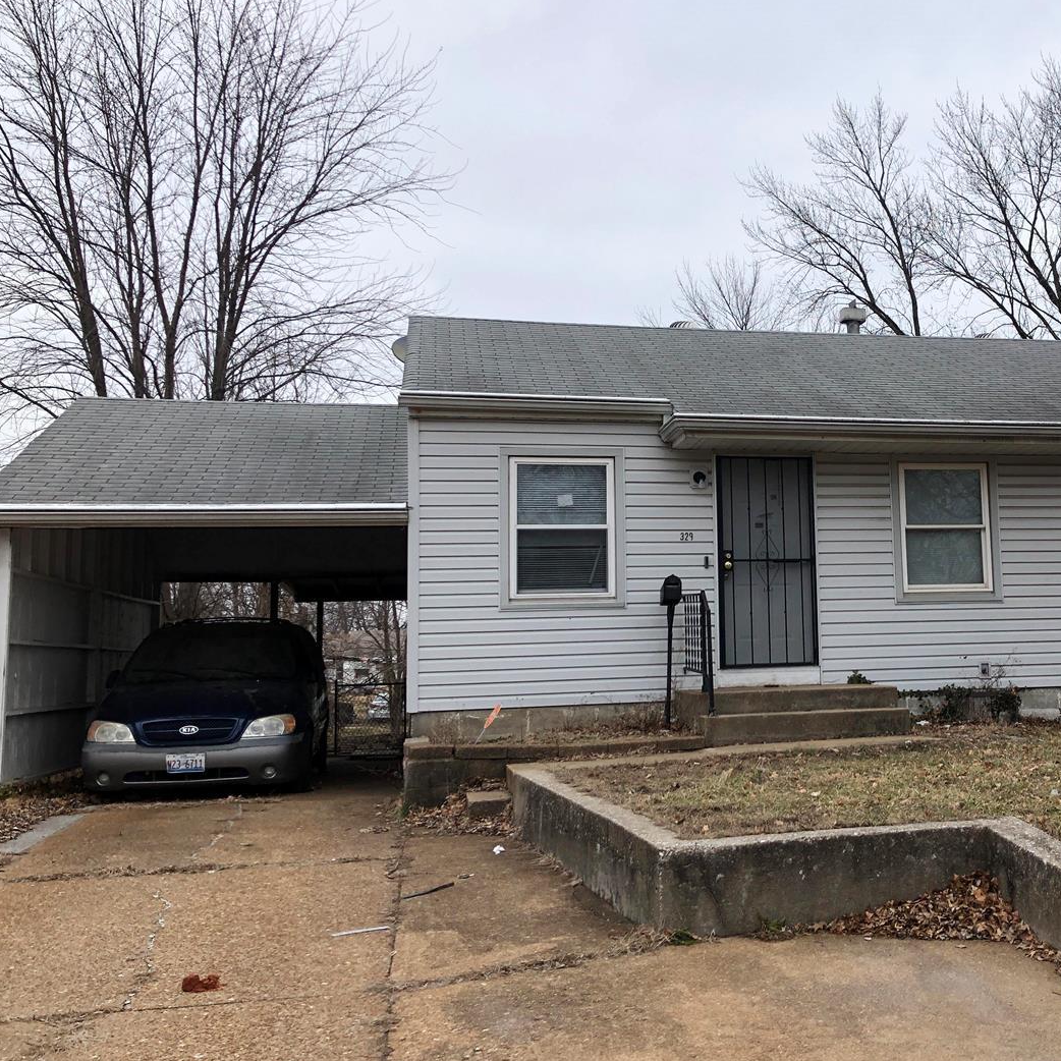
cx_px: 794
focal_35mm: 38
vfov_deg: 43.8
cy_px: 508
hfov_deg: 42.5
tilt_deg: +6.9
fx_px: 1318
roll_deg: +1.6
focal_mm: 4
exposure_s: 1/516
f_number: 1.8
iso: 20
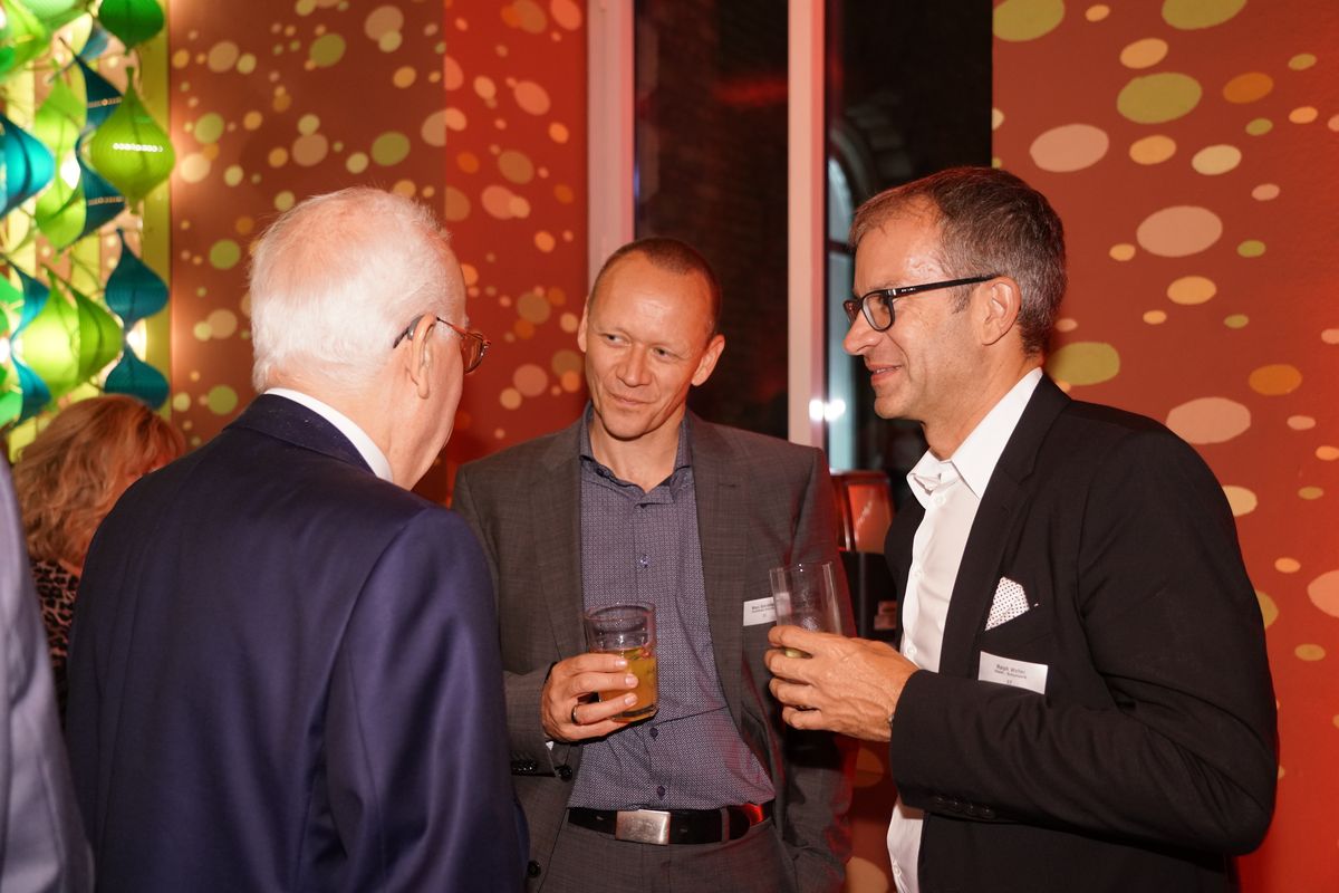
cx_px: 670
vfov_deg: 38.9
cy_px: 446
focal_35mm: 34
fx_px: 1265
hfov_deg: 55.8
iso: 2500
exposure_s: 1/25
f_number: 4
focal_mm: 34
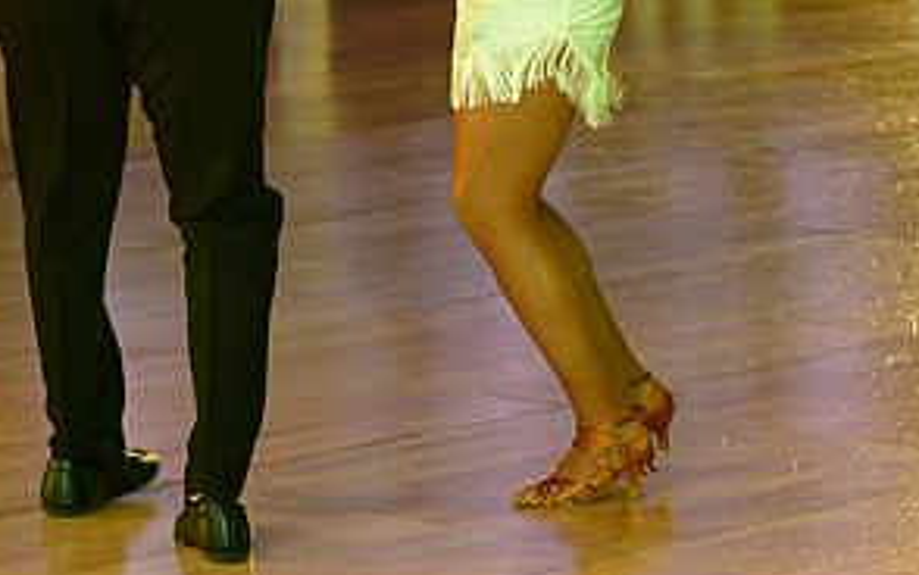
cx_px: 402
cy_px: -197
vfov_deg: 5.9
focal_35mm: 221
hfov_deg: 9.5
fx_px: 5537
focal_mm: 110
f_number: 5
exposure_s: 1/200
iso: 2000
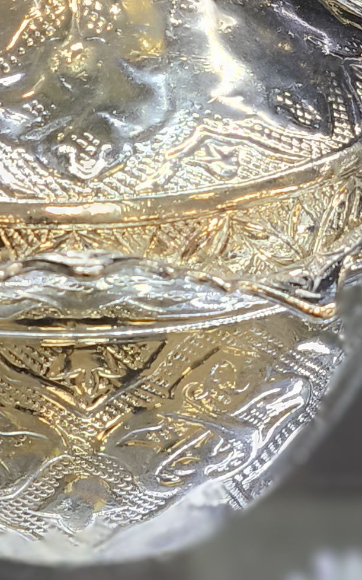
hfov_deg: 5.9
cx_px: 103
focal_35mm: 222
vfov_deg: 9.4
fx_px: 3505
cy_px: 55
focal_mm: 7.1
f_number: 1.9
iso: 125
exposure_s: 1/100
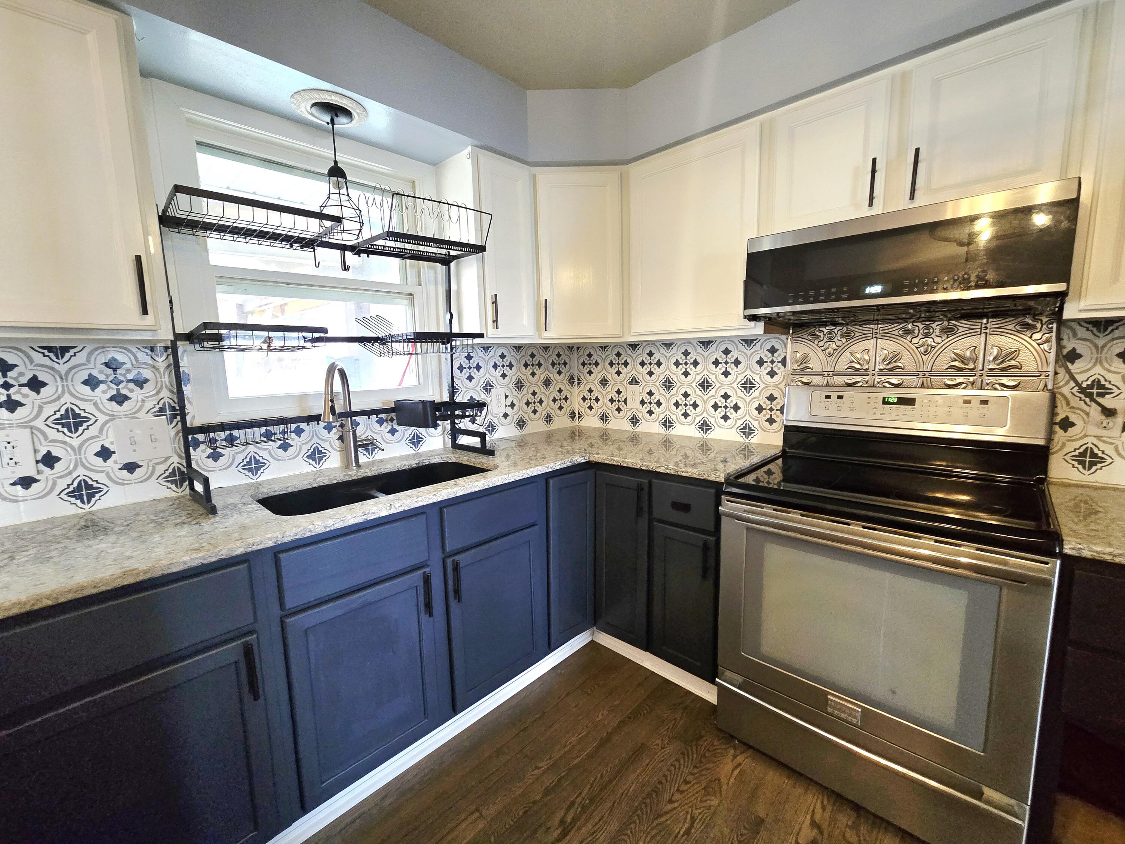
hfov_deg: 106.2
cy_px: 422
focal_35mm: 13
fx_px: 422
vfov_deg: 89.9
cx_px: 562
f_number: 2.2
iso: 800
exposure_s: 1/60.2
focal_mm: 2.2
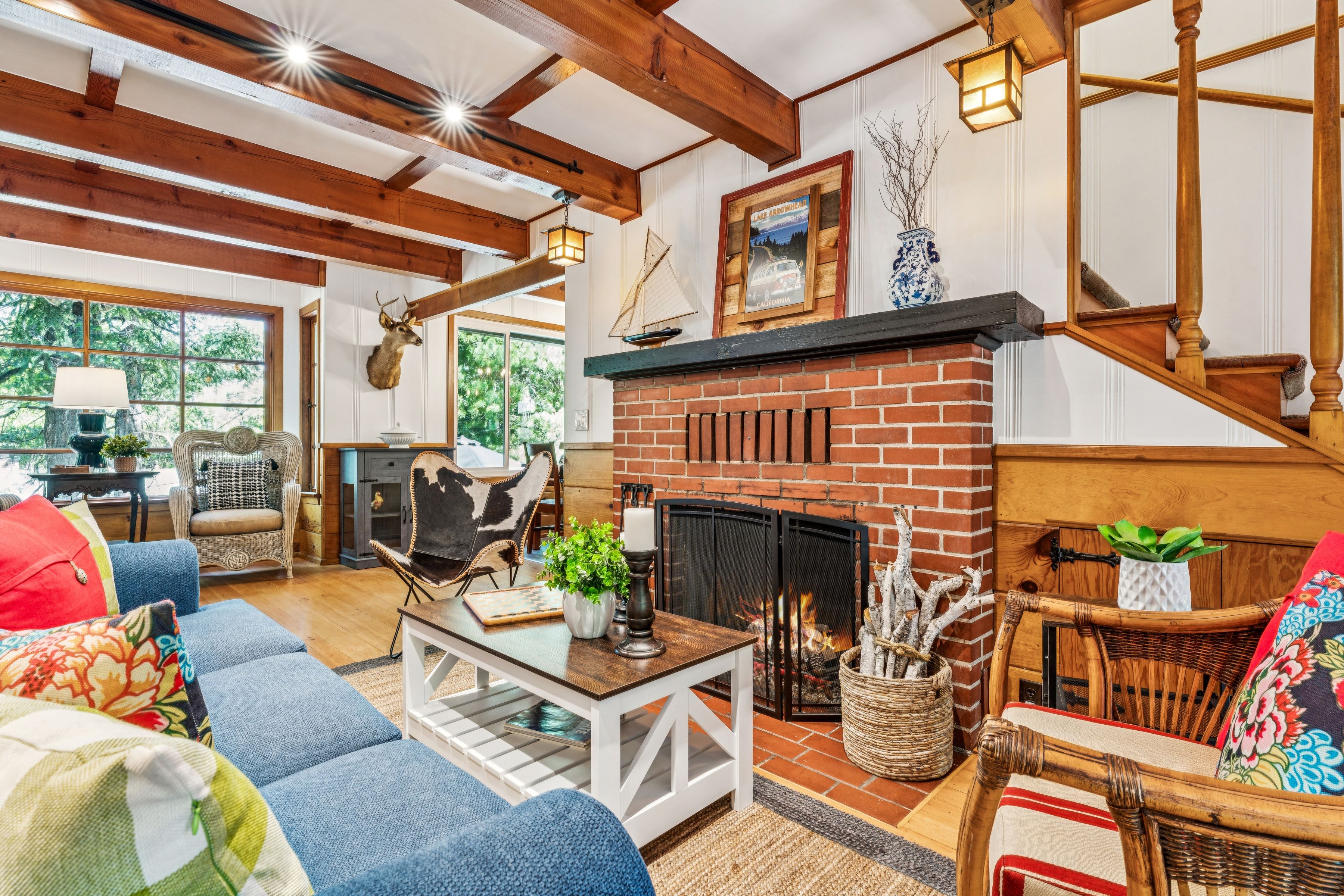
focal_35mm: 17
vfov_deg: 70.8
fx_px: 631
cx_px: 672
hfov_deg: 93.6
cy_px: 448
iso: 100
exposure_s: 2
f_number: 13
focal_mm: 16.9
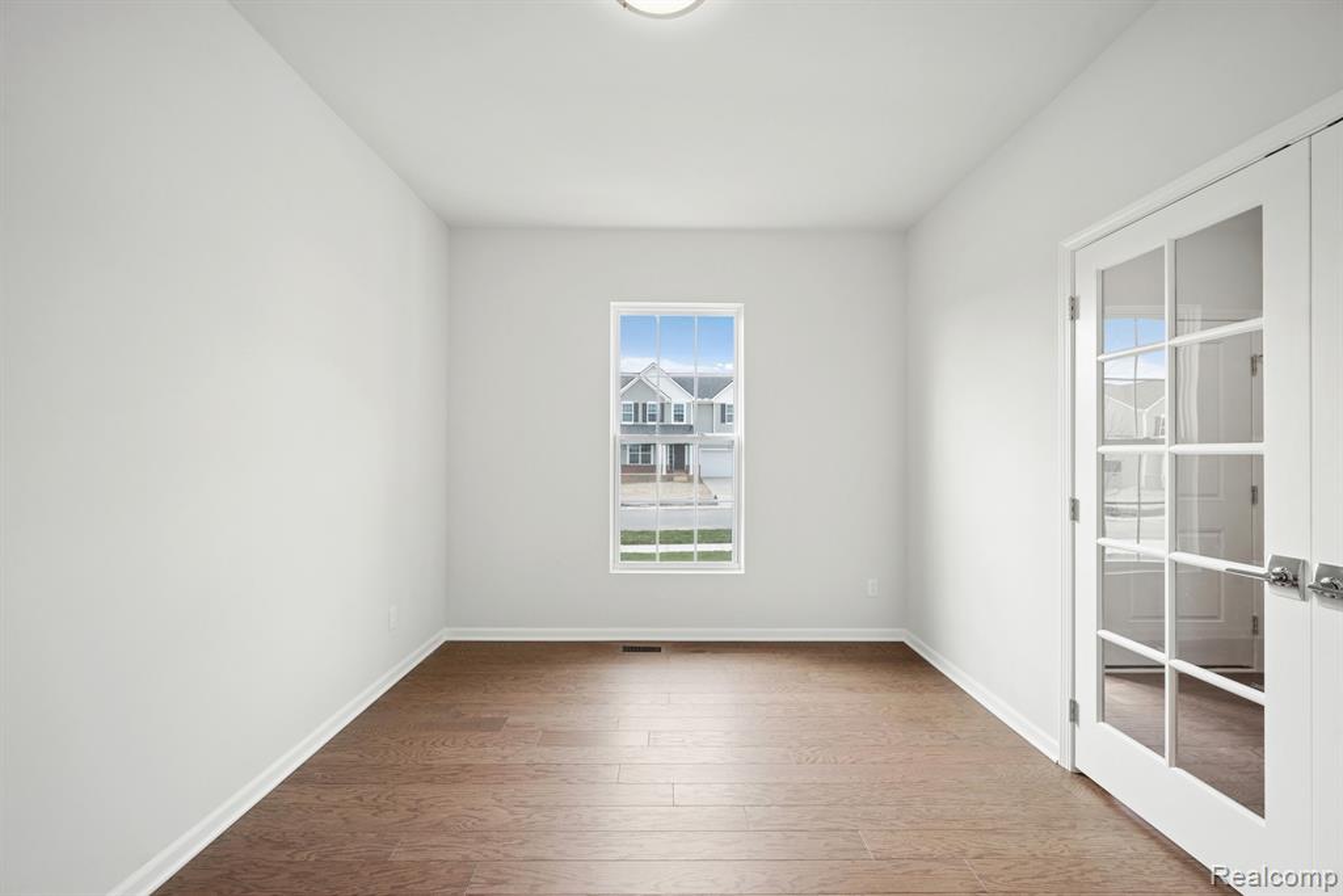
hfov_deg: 104.2
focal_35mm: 14
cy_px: 448
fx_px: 522
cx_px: 672
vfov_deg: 81.2
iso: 64
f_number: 9
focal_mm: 14
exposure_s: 1/3.33
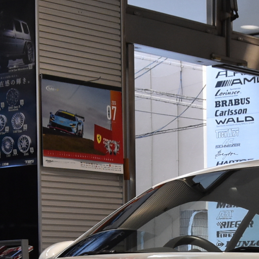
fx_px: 1343
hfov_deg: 11.0
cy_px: 333
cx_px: 189
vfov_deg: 10.8
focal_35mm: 159
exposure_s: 1/50
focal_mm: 31
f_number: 8
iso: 1400
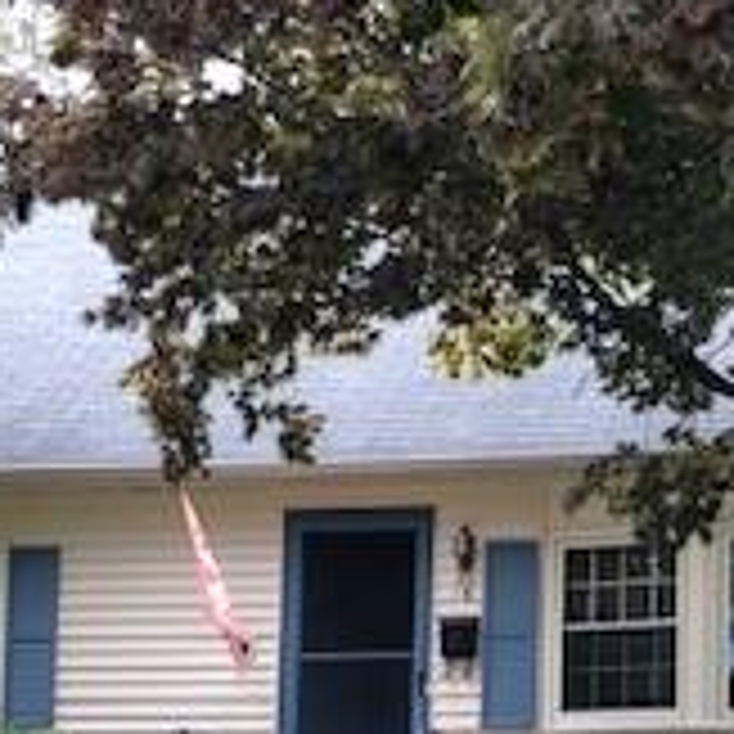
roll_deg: -0.6
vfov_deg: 17.6
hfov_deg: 17.8
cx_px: 554
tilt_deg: +6.7
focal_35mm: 97
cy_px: 702
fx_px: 2327
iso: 25
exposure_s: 1/120
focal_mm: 4
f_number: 1.8
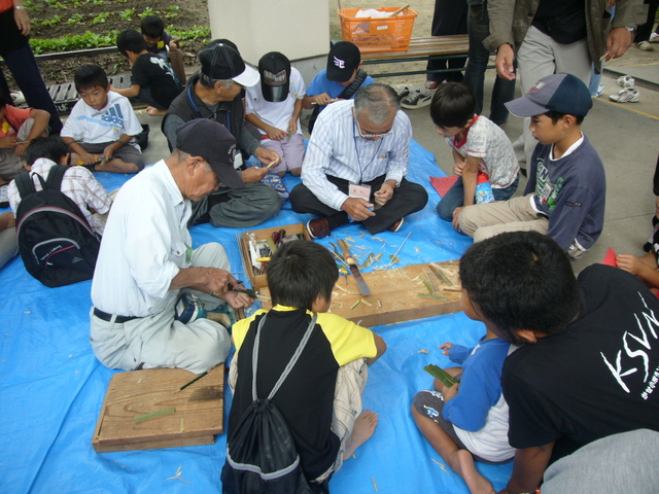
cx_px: 330
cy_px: 247
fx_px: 533
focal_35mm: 28
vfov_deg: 49.7
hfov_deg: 63.4
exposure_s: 1/250
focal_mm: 4.6
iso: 80
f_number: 2.8
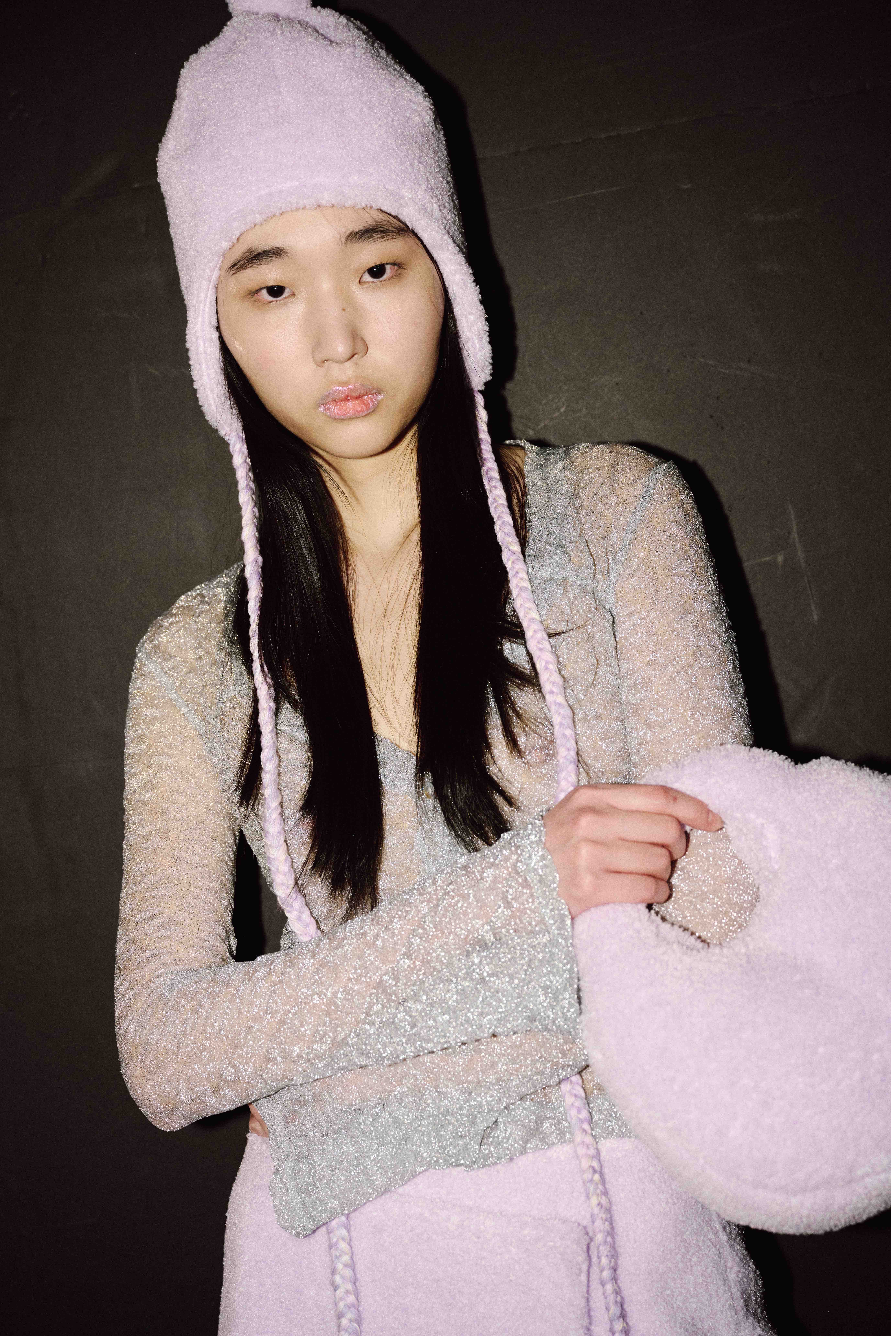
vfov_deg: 33.4
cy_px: 668
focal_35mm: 60
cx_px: 446
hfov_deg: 22.6
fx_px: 2227
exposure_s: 1/200
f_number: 4.5
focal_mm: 60
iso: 1000
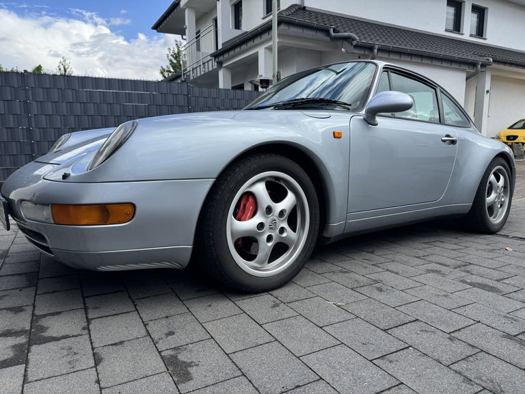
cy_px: 197
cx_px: 262
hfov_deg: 71.6
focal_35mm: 24
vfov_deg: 56.8
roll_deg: +0.4
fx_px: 364
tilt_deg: -8.3
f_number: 1.78
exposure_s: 1/1923
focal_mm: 6.76
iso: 80
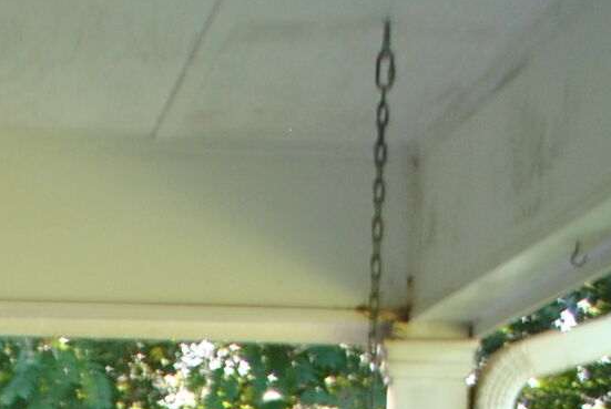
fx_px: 3127
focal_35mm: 184
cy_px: 1136
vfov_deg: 6.9
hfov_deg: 10.9
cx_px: -143
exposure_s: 1/60
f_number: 3.8
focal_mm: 22
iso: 200
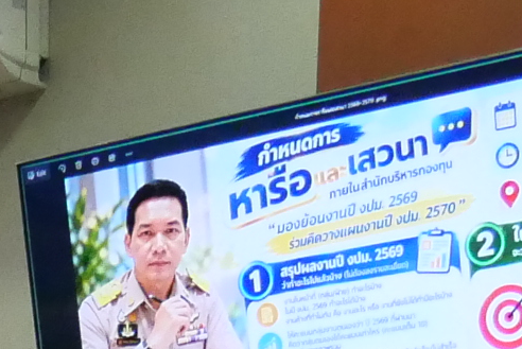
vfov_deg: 6.5
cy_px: 1272
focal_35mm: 181
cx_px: -760
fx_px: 2627
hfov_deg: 9.9
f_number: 4.5
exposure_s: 1/160
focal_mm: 12
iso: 3200
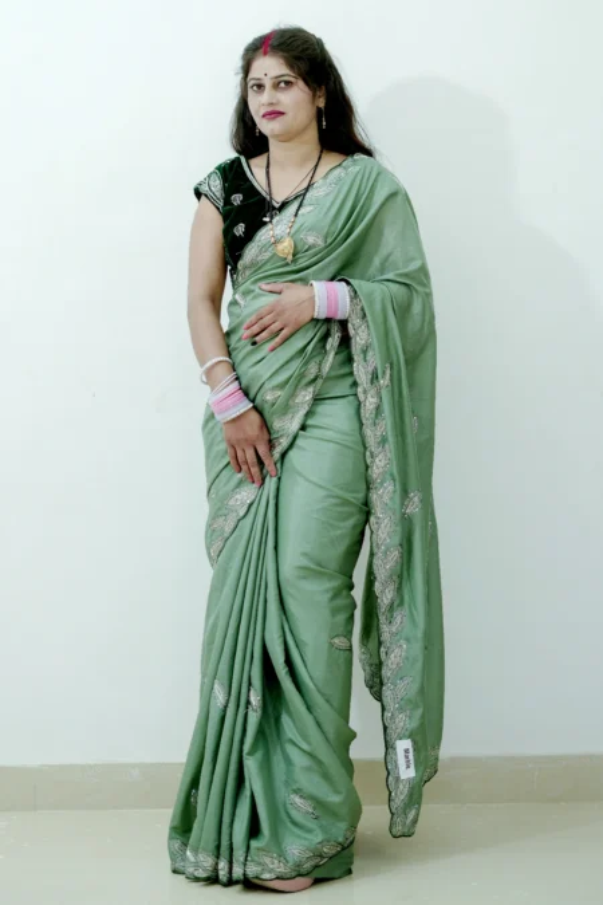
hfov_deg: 27.0
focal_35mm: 50
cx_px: 302
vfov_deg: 39.6
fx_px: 1256
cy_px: 452
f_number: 2.2
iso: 320
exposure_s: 1/200
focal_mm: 50
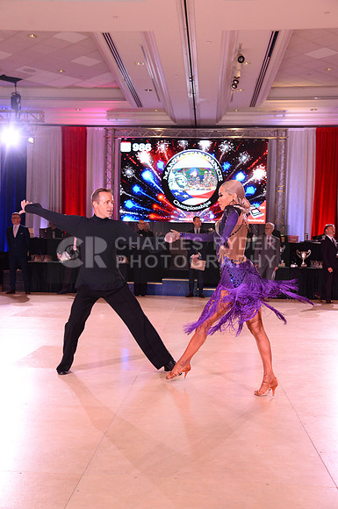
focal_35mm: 44
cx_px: 169
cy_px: 254
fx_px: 621
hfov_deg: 30.4
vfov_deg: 44.6
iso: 2500
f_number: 5.6
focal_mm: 44
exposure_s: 1/250
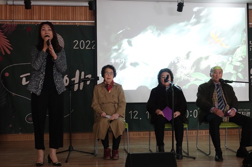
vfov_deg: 29.8
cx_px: 126
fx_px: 315
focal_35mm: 45
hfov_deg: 43.6
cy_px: 84
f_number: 2.8
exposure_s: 1/50
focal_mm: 16.94
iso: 1600
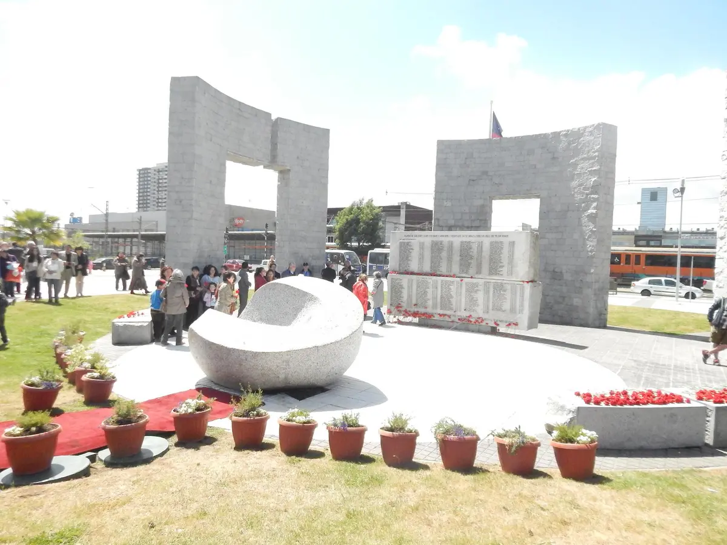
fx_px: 483
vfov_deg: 58.9
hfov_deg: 73.9
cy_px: 272
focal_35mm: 23
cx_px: 364
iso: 800
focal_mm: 4
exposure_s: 1/1000
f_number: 6
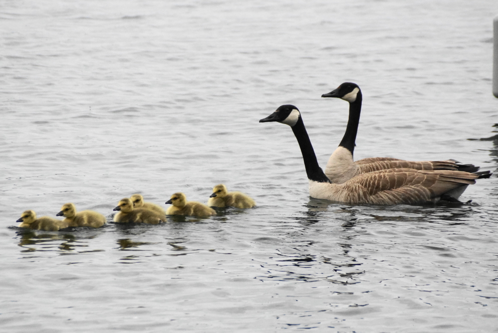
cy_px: 166
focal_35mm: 375
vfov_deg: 3.7
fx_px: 5189
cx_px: 249
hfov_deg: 5.5
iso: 500
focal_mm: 250
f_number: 6.3
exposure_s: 1/400
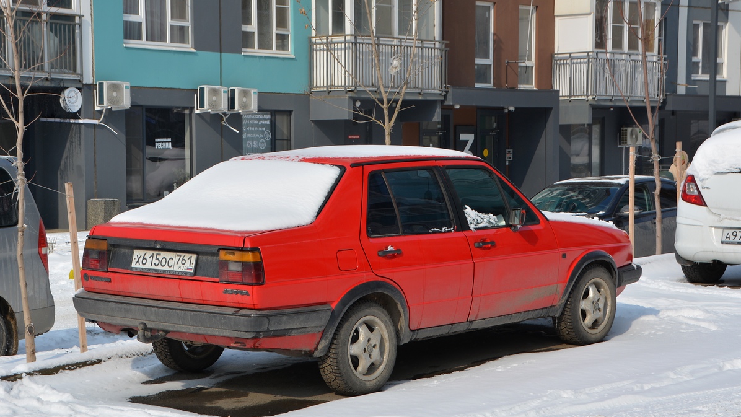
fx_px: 1611
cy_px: 195
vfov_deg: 14.7
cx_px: 371
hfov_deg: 25.9
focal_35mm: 82
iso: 100
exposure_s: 1/320
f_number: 9
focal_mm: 52
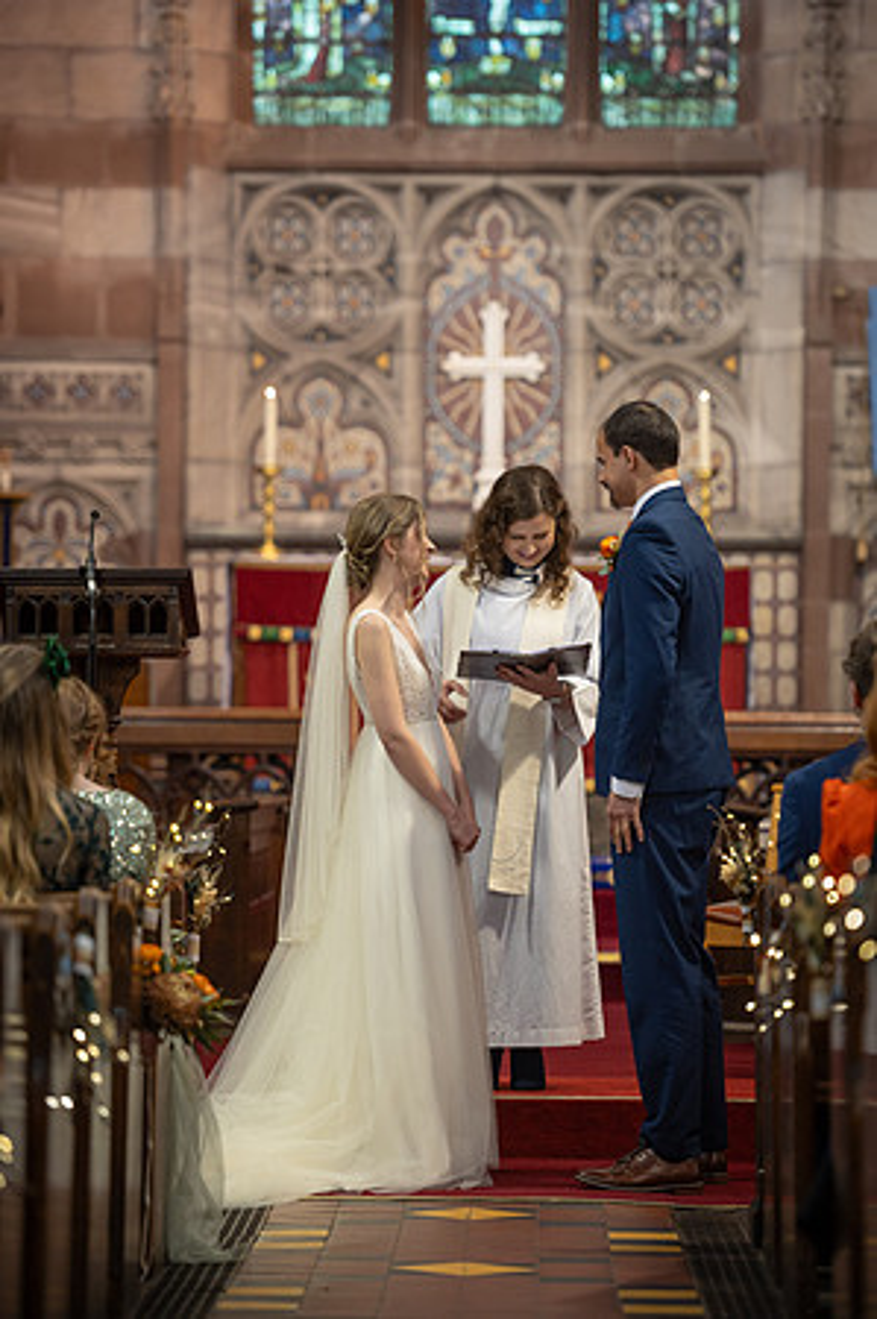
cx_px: 438
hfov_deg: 8.6
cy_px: 660
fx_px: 5860
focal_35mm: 160
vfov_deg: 12.9
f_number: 2.8
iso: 1600
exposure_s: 1/125
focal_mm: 160
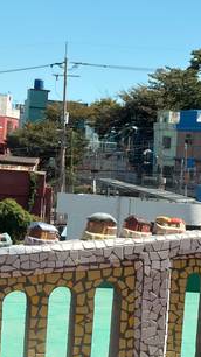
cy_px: 208
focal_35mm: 89
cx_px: 203
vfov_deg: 23.9
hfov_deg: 13.4
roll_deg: -4.1
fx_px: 844
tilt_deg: -3.0
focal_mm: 5.96
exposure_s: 1/121
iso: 40
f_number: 1.6
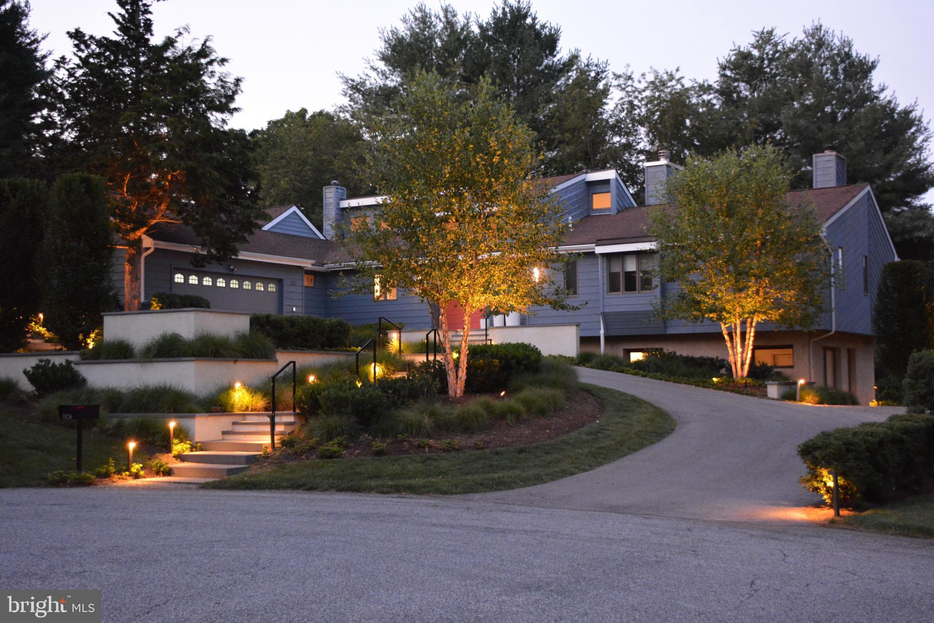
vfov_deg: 28.1
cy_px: 312
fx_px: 1245
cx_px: 467
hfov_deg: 41.1
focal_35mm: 48
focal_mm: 32
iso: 3200
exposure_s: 1/10
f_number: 4.2
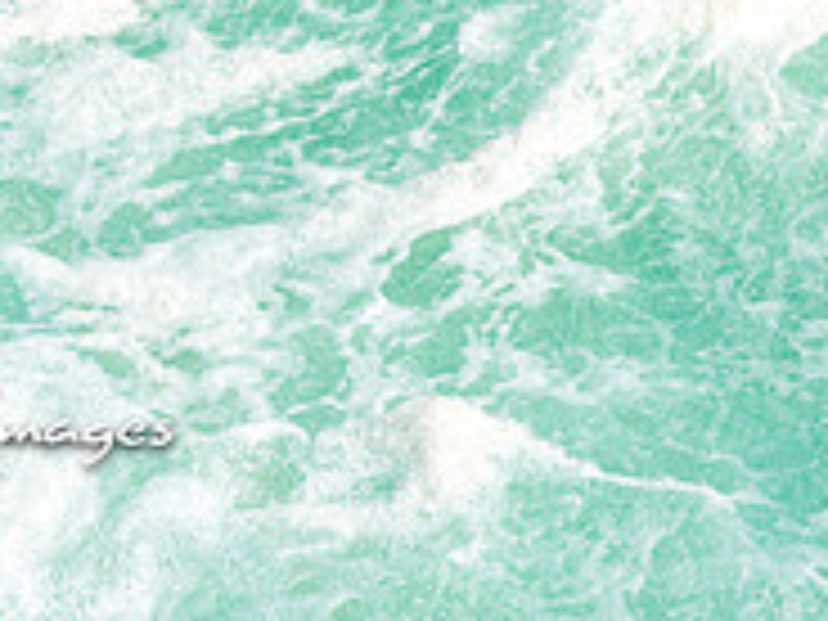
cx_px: 747
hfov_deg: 23.7
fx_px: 1914
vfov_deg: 17.5
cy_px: -128
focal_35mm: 80
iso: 100
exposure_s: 1/2000
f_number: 5.6
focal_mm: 16
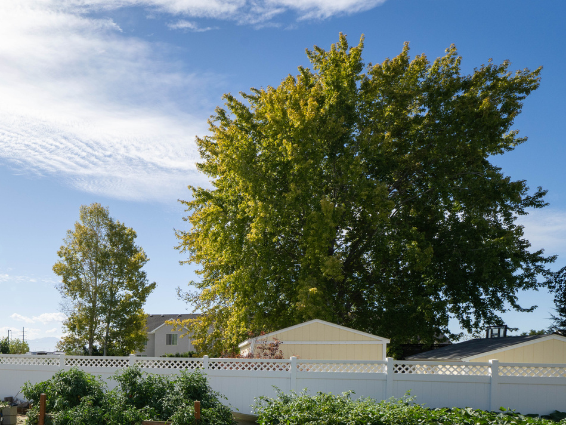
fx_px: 458
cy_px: 361
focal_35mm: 28
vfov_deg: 46.2
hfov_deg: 55.4
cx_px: 61
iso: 160
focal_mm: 12
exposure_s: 1/200
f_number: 11
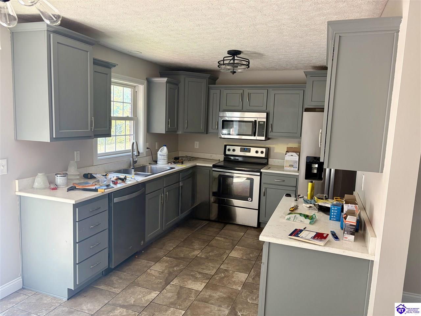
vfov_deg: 53.0
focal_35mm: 26
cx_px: 210
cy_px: 158
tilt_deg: -5.5
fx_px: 316
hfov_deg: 67.3
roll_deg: -3.2
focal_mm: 5.96
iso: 125
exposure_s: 1/90
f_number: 1.6
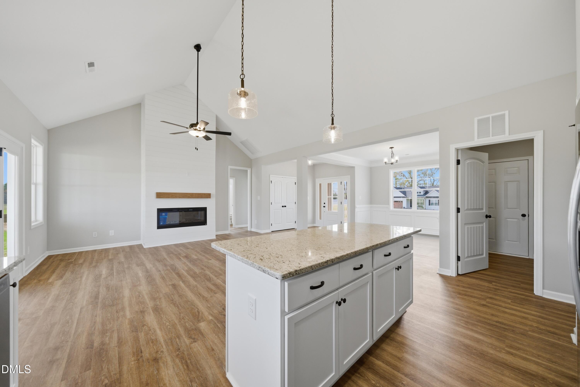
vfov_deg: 90.1
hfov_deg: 112.6
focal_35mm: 12
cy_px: 194
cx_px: 290
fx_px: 193
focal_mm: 12
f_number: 7.1
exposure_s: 1/40
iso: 80
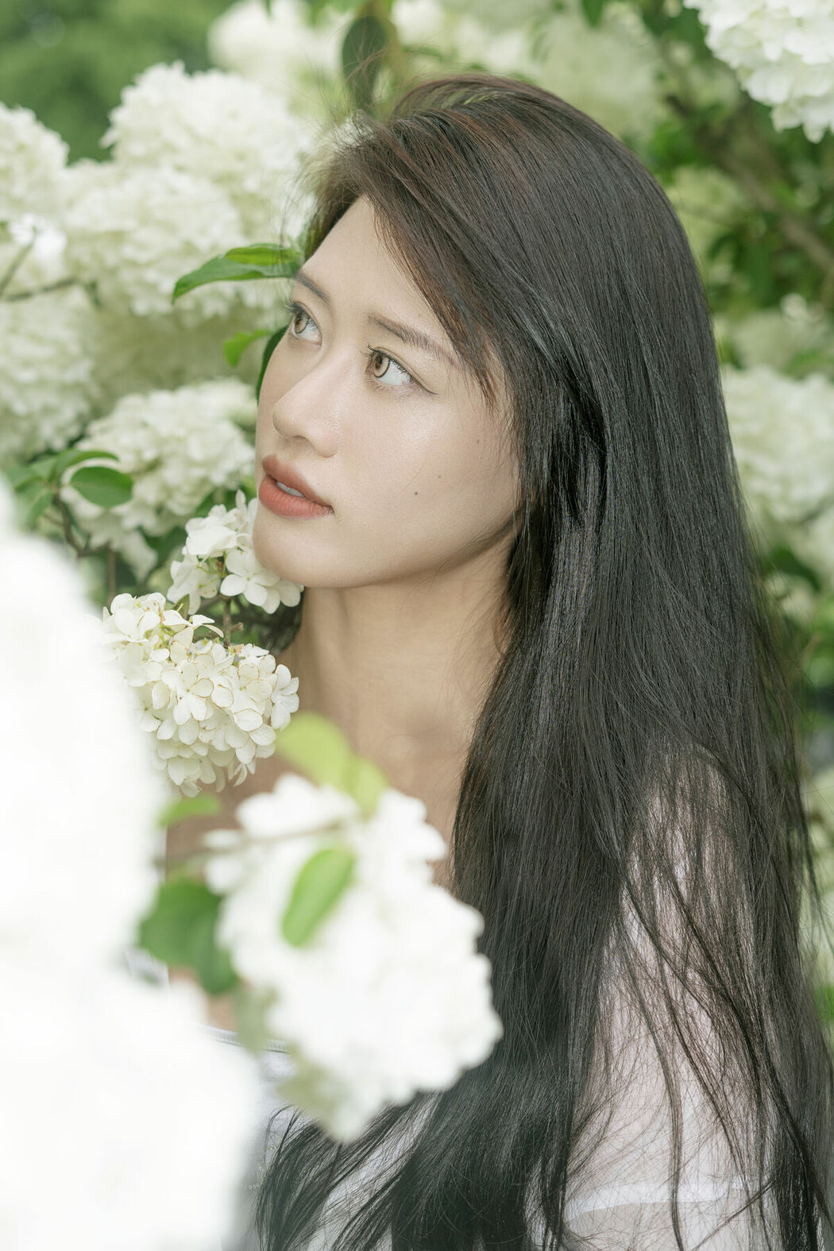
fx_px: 1737
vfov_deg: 39.6
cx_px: 417
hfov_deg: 27.0
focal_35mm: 50
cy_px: 626
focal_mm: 50
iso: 250
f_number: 3.2
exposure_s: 1/250
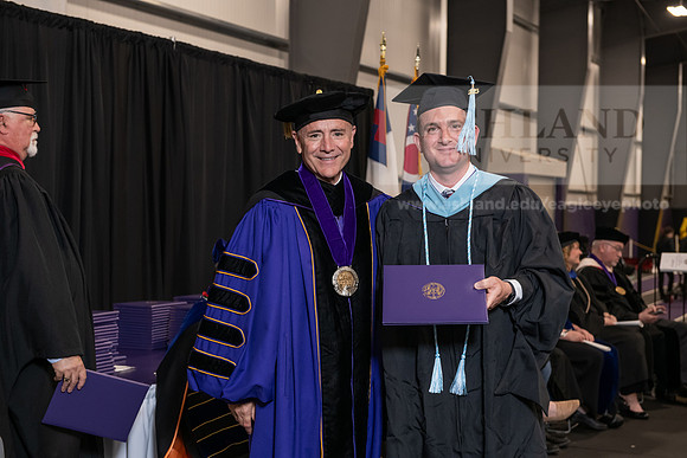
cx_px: 344
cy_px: 229
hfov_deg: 33.4
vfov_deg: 22.6
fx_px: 1145
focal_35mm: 60
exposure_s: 1/125
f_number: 5
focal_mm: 60
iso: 2000
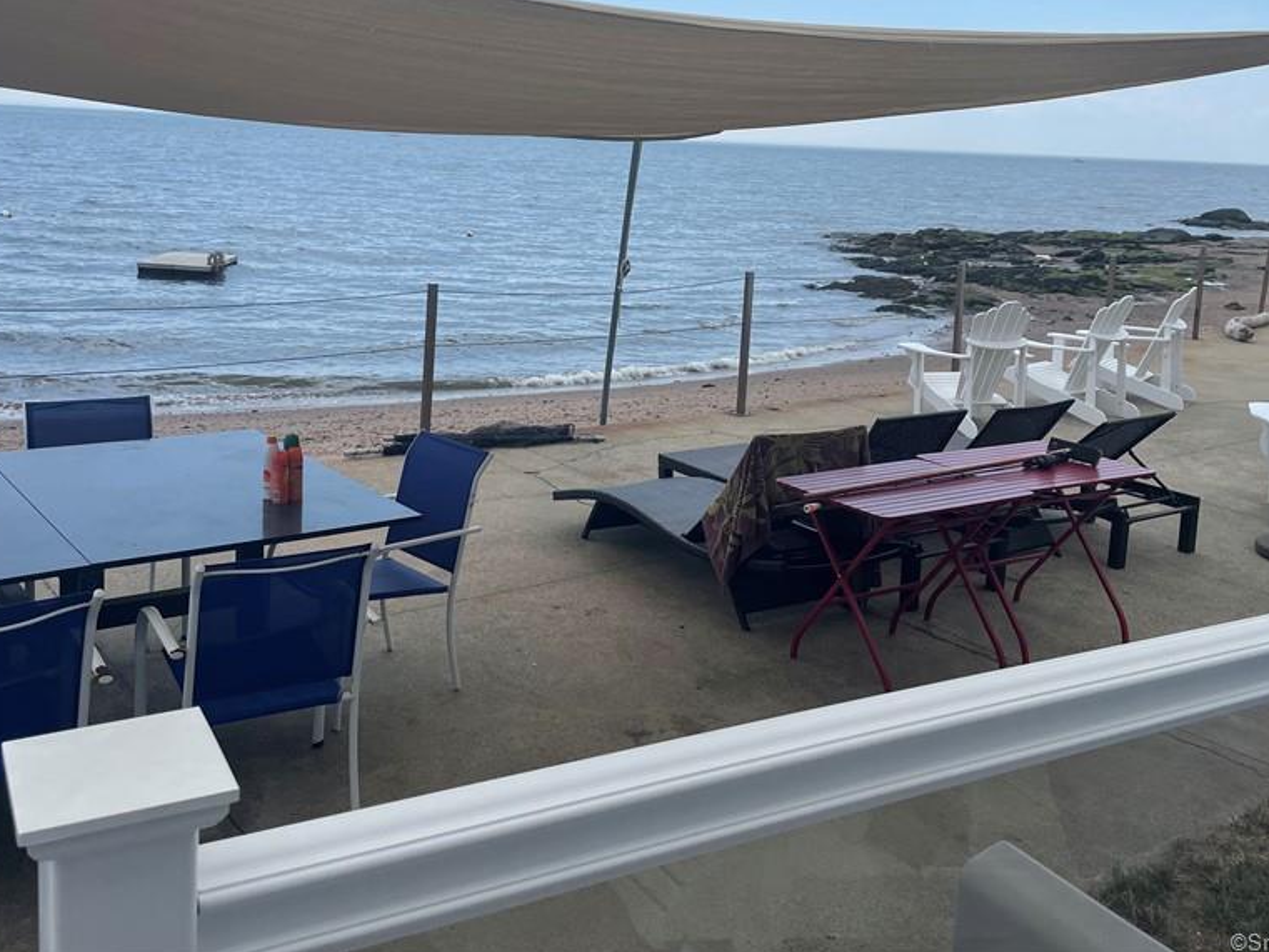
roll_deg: -1.5
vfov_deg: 40.2
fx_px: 1283
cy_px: 318
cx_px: 617
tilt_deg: -4.1
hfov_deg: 52.6
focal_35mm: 35
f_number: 1.6
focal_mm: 4.2
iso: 32
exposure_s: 1/4464
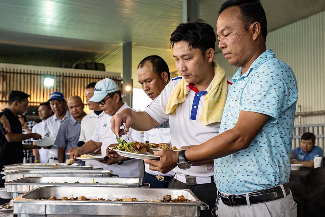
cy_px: 108
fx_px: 343
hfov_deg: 50.7
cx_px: 162
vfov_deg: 35.1
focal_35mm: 38
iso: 2500
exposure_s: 1/200
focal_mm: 38
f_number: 5
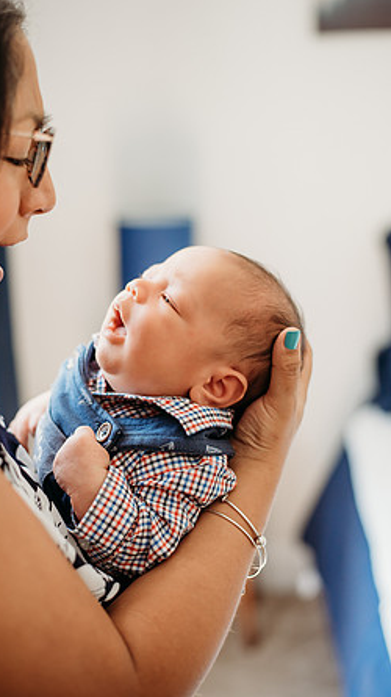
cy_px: 348
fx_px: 978
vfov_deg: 39.2
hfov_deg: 22.6
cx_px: 163
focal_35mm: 53
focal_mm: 50
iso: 500
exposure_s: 1/320
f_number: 2.2
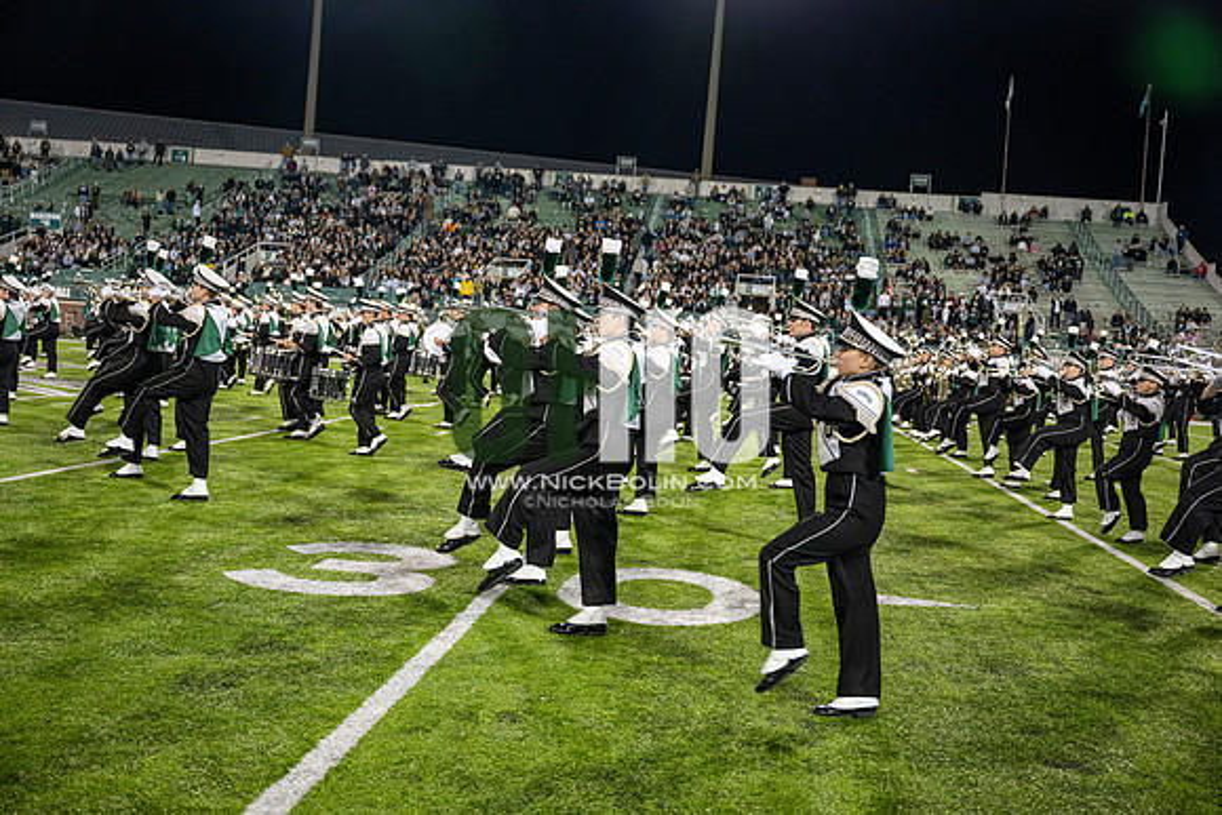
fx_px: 1358
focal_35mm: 40
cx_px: 611
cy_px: 408
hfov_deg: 48.4
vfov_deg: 33.4
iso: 1250
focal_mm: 40
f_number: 3.2
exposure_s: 1/500
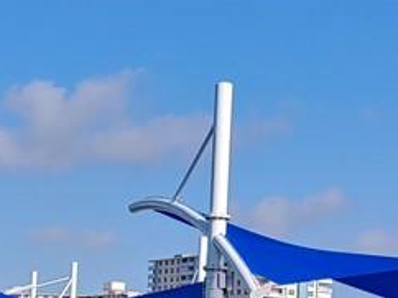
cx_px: 201
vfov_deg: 13.9
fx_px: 1218
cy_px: 179
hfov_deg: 18.6
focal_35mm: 106
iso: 50
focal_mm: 4.23
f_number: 1.5
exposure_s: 1/3448
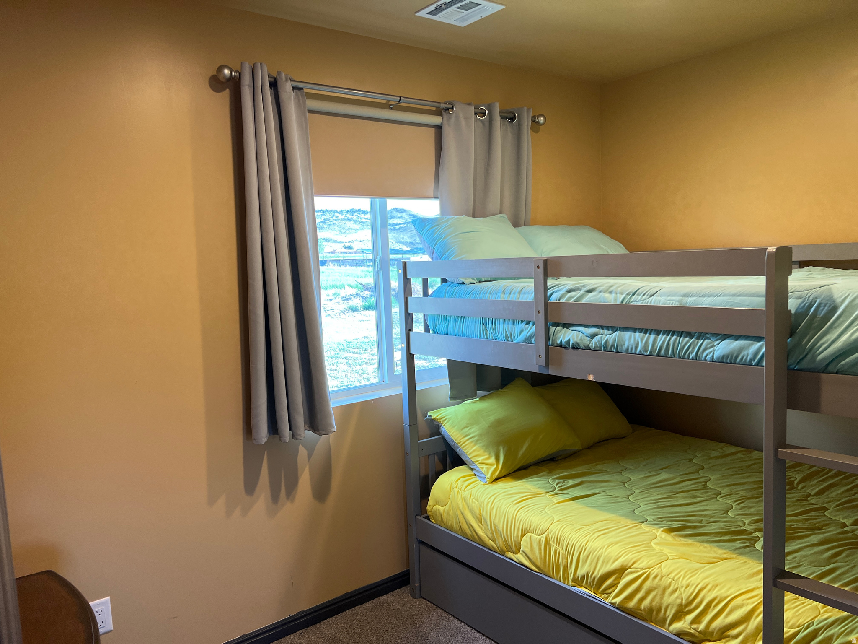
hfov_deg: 67.3
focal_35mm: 26
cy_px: 322
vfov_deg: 53.1
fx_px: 644
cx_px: 429
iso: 125
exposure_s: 1/120
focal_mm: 5.7
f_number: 1.5
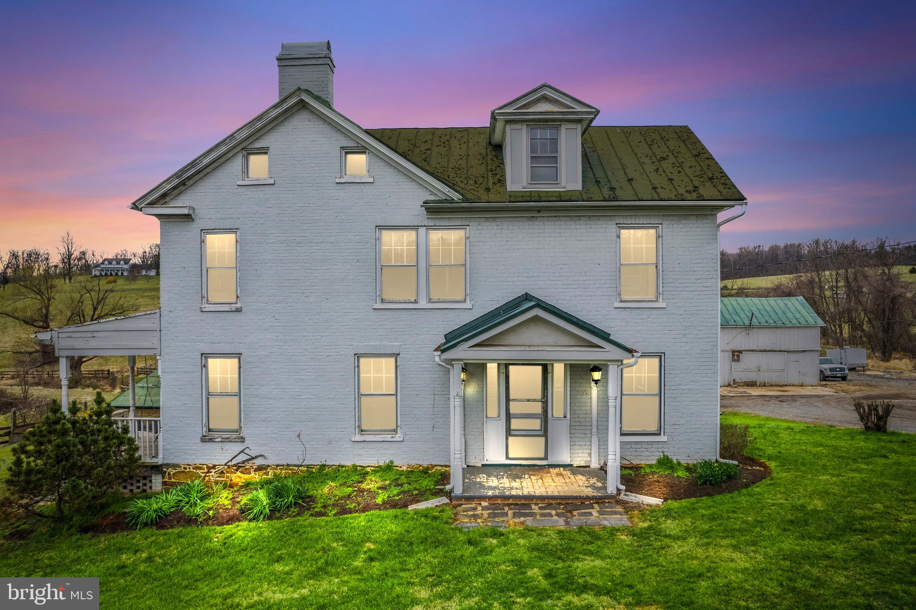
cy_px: 305
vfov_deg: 57.2
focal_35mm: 22
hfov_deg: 78.6
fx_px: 560
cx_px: 458
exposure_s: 1/1000
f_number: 2.8
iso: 100
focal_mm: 8.38
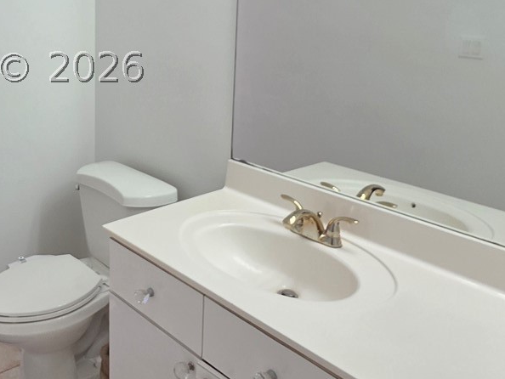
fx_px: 511
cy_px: 67
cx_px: 94
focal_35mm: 35
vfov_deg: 38.9
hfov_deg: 49.2
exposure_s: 1/120
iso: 125
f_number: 1.9
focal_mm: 2.2
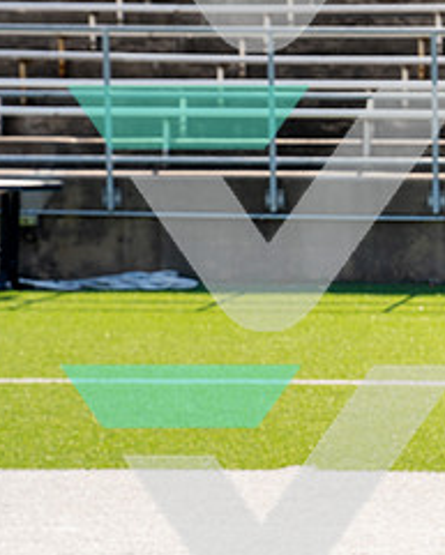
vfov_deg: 12.2
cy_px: 208
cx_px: 655
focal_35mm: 158
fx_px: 2599
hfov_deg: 9.5
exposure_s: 1/250
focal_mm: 70
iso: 320
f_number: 10
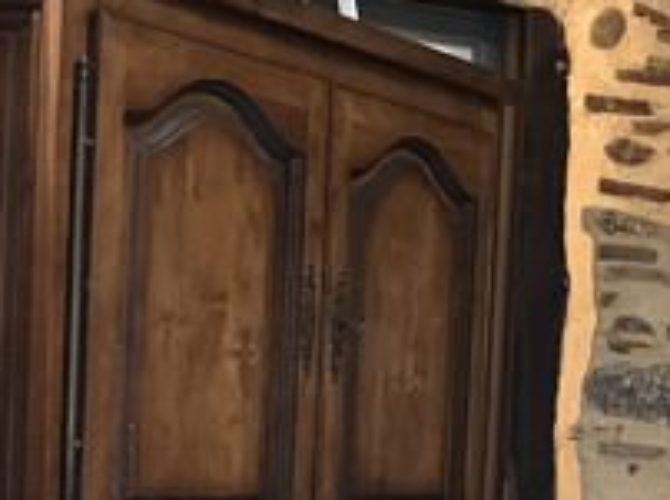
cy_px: 623
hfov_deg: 15.5
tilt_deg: -5.2
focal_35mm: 103
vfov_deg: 13.9
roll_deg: -3.9
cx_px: 1320
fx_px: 1991
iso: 500
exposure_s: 1/44
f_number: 1.6
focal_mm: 5.1
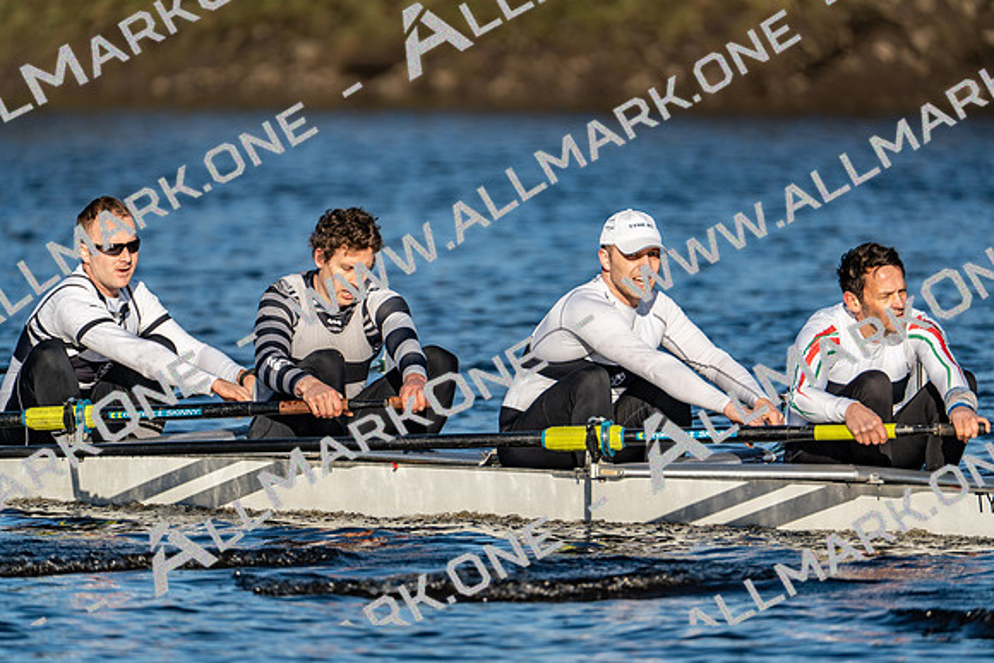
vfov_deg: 2.3
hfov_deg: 3.4
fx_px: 16570
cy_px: 332
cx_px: 497
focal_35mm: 600
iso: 320
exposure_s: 1/2000
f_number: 6.3
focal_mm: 600
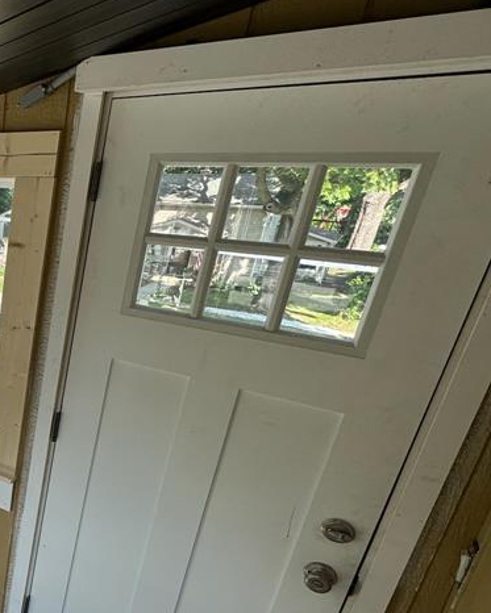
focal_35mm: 30
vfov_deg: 58.2
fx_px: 545
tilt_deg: -20.0
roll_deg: -1.0
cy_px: 371
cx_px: -141
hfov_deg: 34.7
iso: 40
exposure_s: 1/485
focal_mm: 2.22
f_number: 2.2
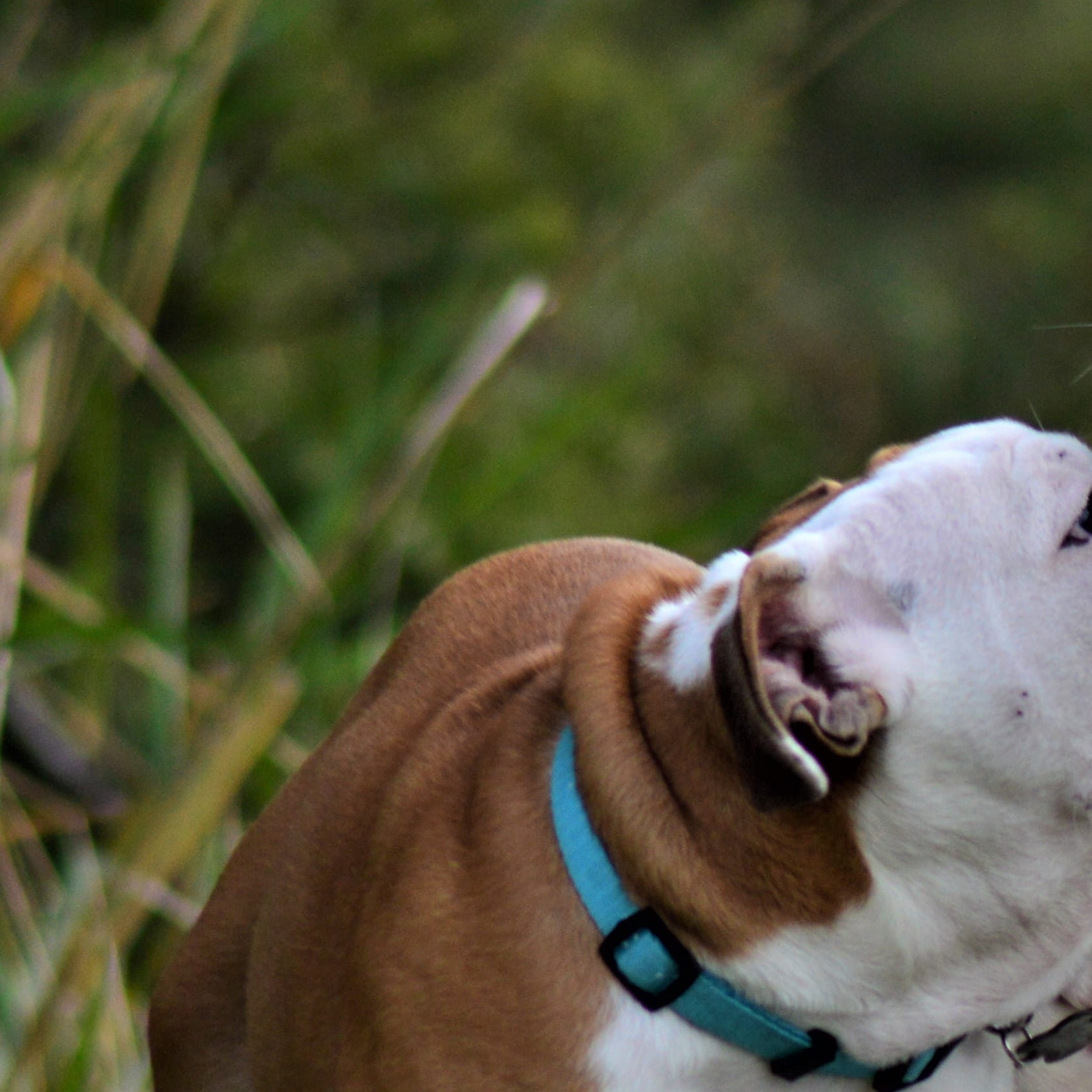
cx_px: 1639
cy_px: 1023
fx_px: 37261
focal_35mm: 1044
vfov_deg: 1.7
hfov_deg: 1.7
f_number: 6.3
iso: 400
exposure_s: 1/800
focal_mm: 230
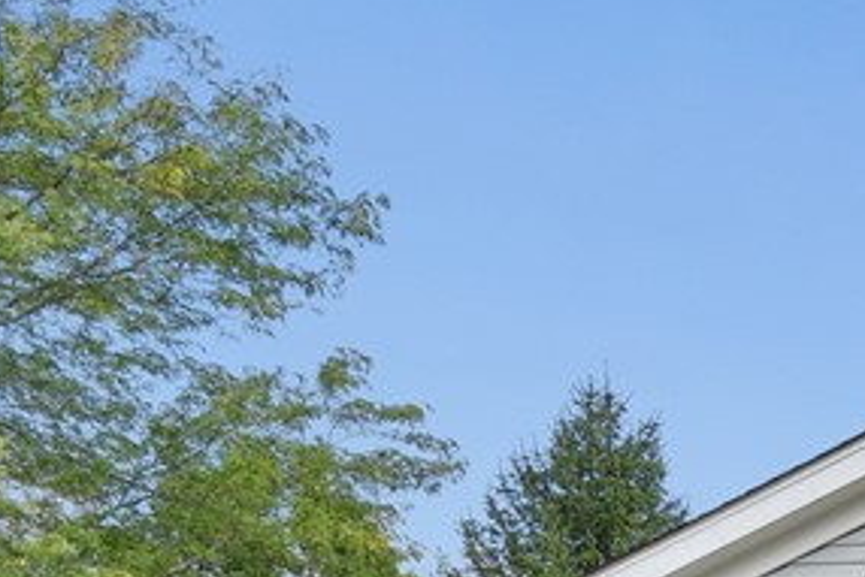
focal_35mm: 57
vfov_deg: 21.5
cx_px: 1524
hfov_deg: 22.4
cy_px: 755
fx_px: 1370
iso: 50
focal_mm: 10
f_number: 7.1
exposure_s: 1/50
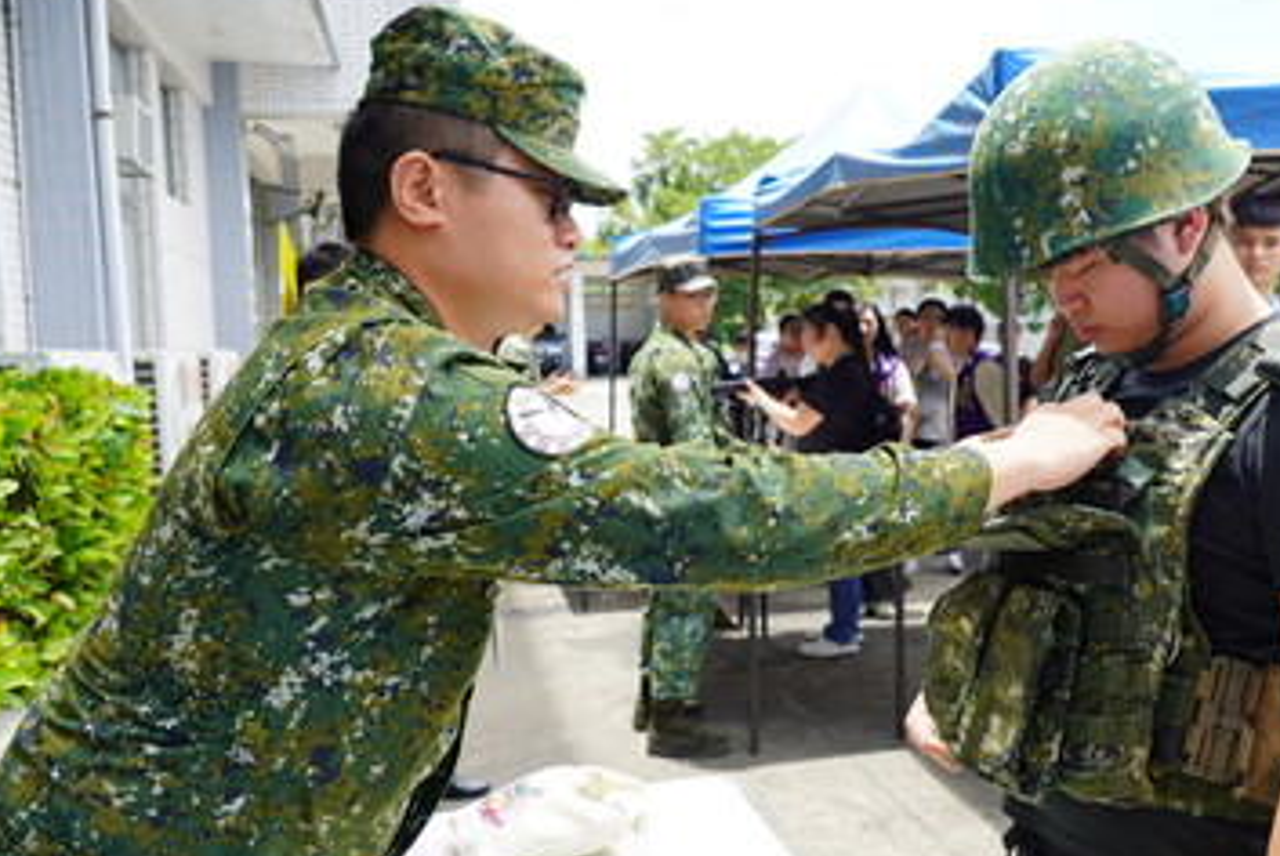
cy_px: 459
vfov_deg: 38.9
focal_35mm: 34
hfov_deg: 55.6
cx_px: 718
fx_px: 1210
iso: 100
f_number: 5
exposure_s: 1/160
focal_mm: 20
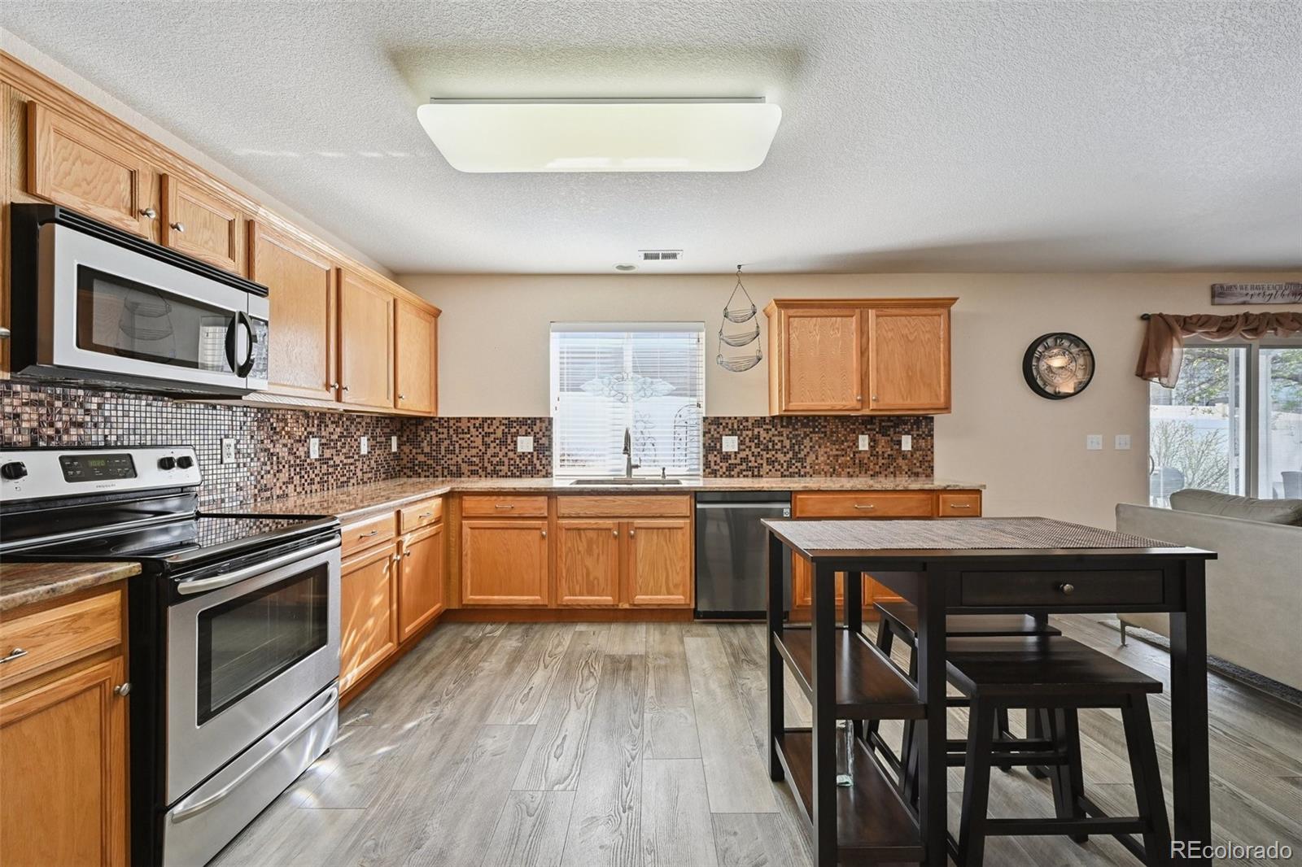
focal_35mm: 14
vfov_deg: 79.2
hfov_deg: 102.3
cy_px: 434
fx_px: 524
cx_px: 651
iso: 400
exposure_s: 1/20
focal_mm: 14.5
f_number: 10
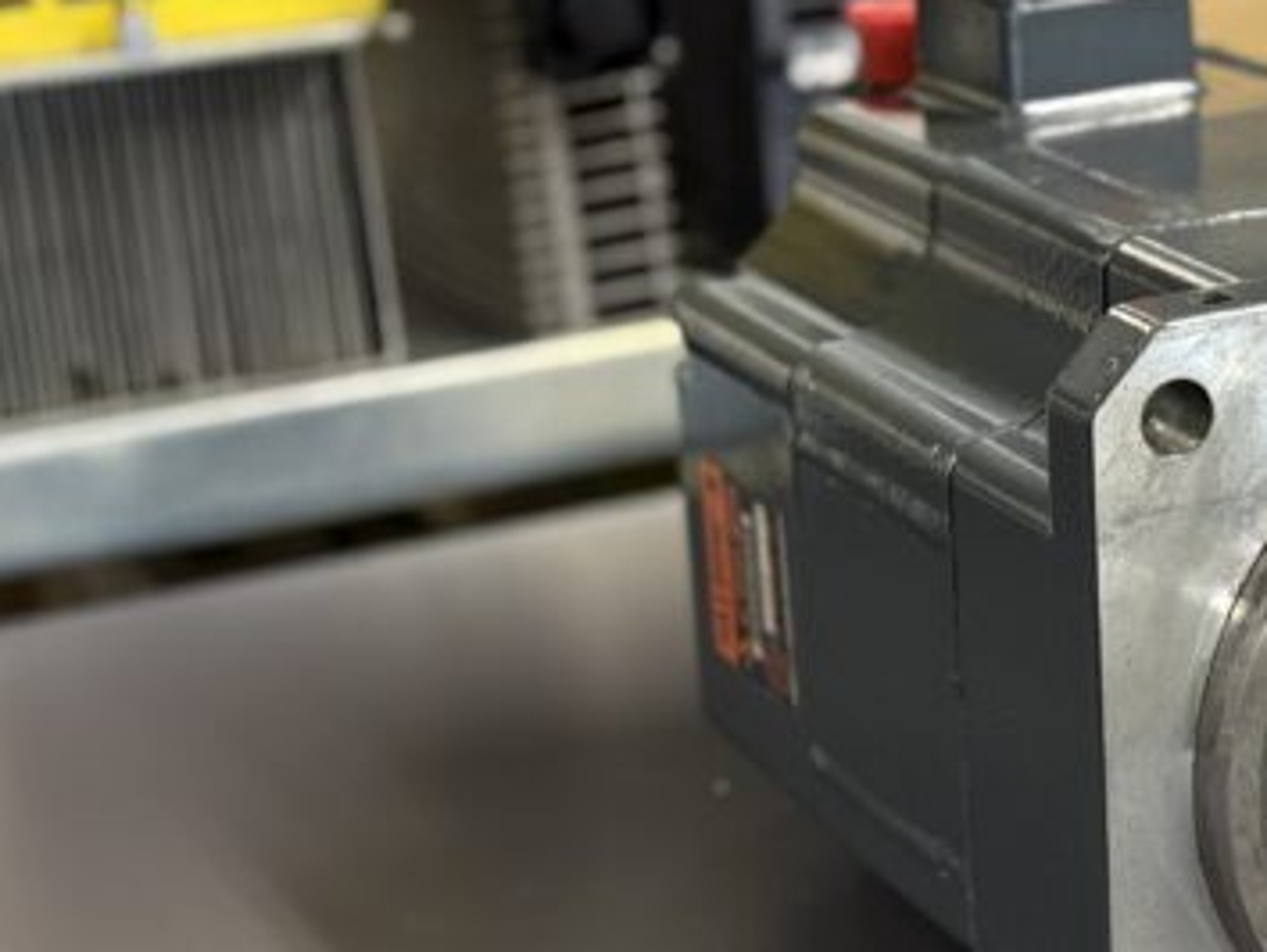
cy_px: 619
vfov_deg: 14.2
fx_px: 3809
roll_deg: +2.1
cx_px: 1188
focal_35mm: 104
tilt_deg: -19.3
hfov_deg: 18.5
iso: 250
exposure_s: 1/33
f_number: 1.78
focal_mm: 6.76
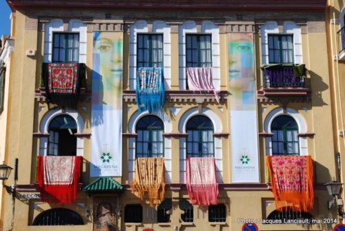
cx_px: 172
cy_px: 116
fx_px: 547
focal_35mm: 57
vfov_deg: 23.8
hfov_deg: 35.0
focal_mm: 38
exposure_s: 1/250
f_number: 8
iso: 100
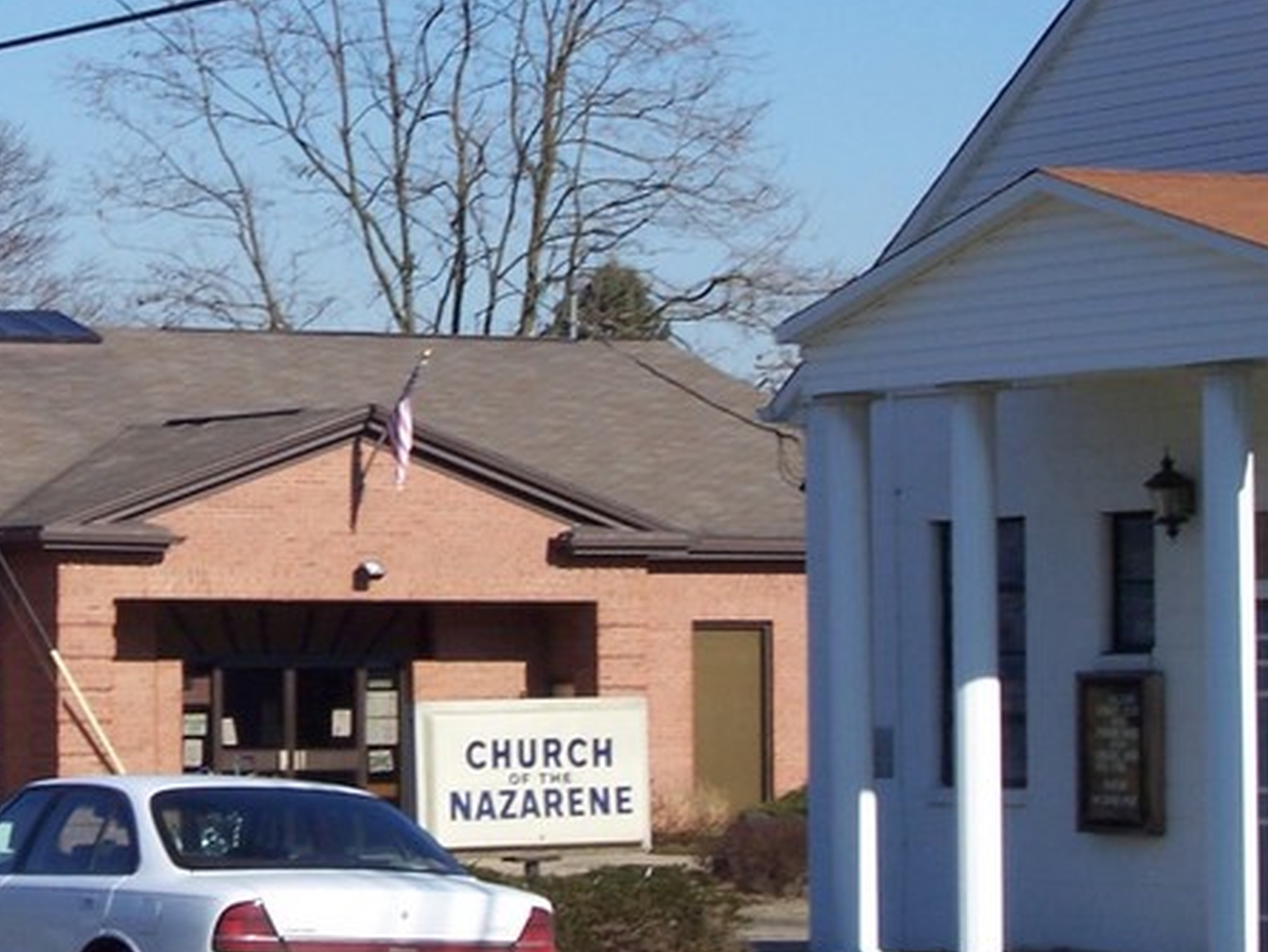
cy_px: 348
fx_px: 6047
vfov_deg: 9.0
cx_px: 119
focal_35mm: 165
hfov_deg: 11.9
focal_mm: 13.5
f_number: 8
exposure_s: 1/250
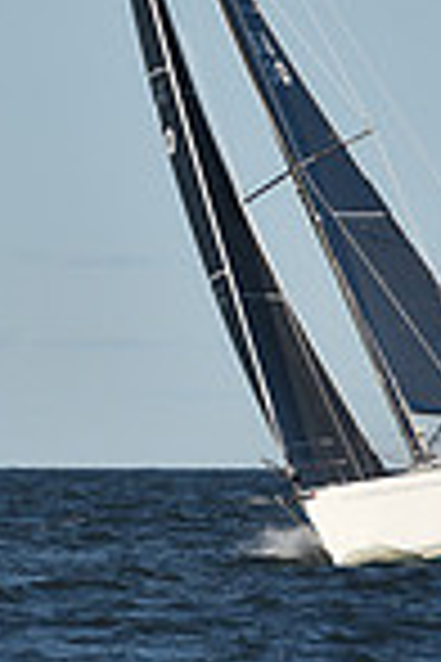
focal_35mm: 787
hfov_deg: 1.7
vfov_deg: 2.6
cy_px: 0
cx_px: 218
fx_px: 14460
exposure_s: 1/640
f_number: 7.1
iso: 250
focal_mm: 200
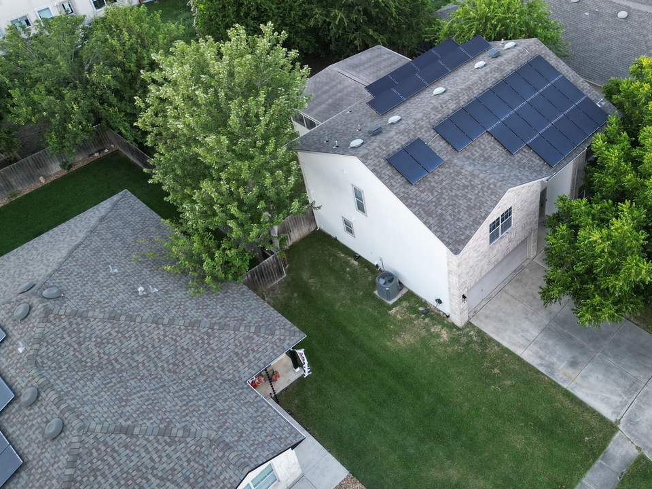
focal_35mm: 36
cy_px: 194
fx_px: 678
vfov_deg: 39.5
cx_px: 479
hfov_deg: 49.6
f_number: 1.7
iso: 130
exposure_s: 1/160
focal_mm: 6.72
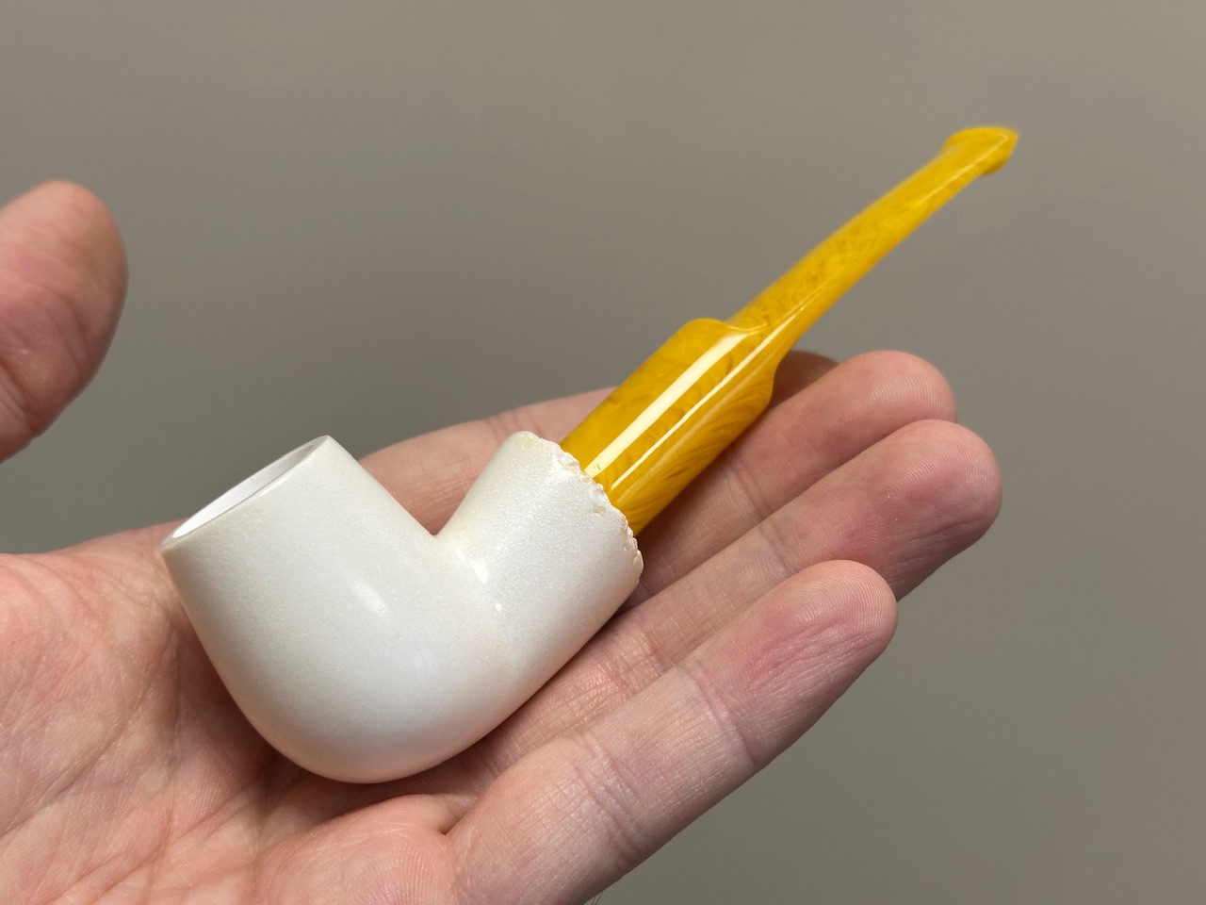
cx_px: 603
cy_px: 452
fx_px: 1672
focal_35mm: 48
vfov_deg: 30.3
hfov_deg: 39.7
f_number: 1.78
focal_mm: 6.86
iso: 64
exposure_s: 1/121
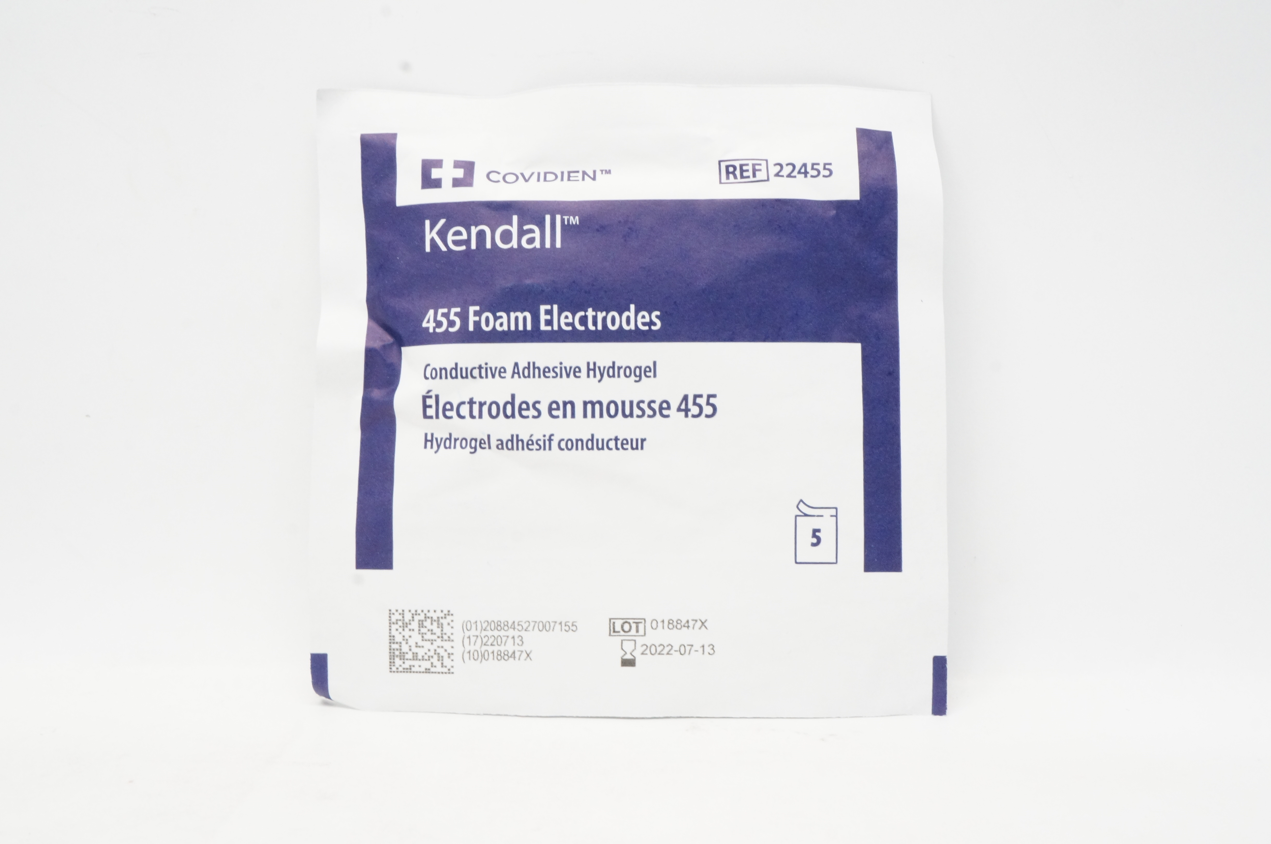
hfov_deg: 41.2
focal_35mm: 48
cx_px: 636
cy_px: 422
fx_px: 1693
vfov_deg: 28.0
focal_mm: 32
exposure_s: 1/15
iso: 1600
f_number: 16
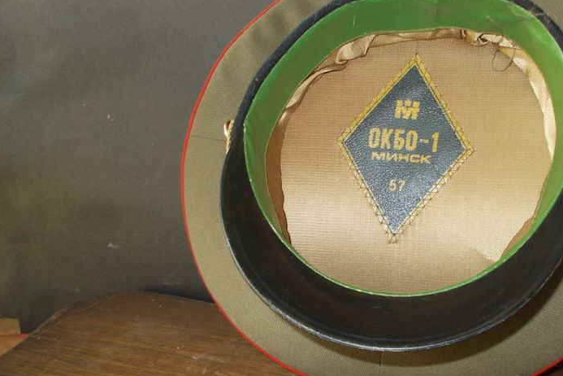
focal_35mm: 39
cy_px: 158
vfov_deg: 34.1
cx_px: 376
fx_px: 610
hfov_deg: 48.7
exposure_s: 1/25
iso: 200
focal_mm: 4.6
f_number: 3.2
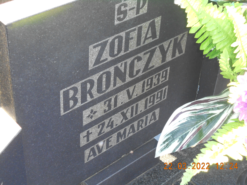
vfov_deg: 22.3
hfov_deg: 29.4
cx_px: 124
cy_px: 92
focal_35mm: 66
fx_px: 471
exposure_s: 1/60
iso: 200
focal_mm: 11.6
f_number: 5.3
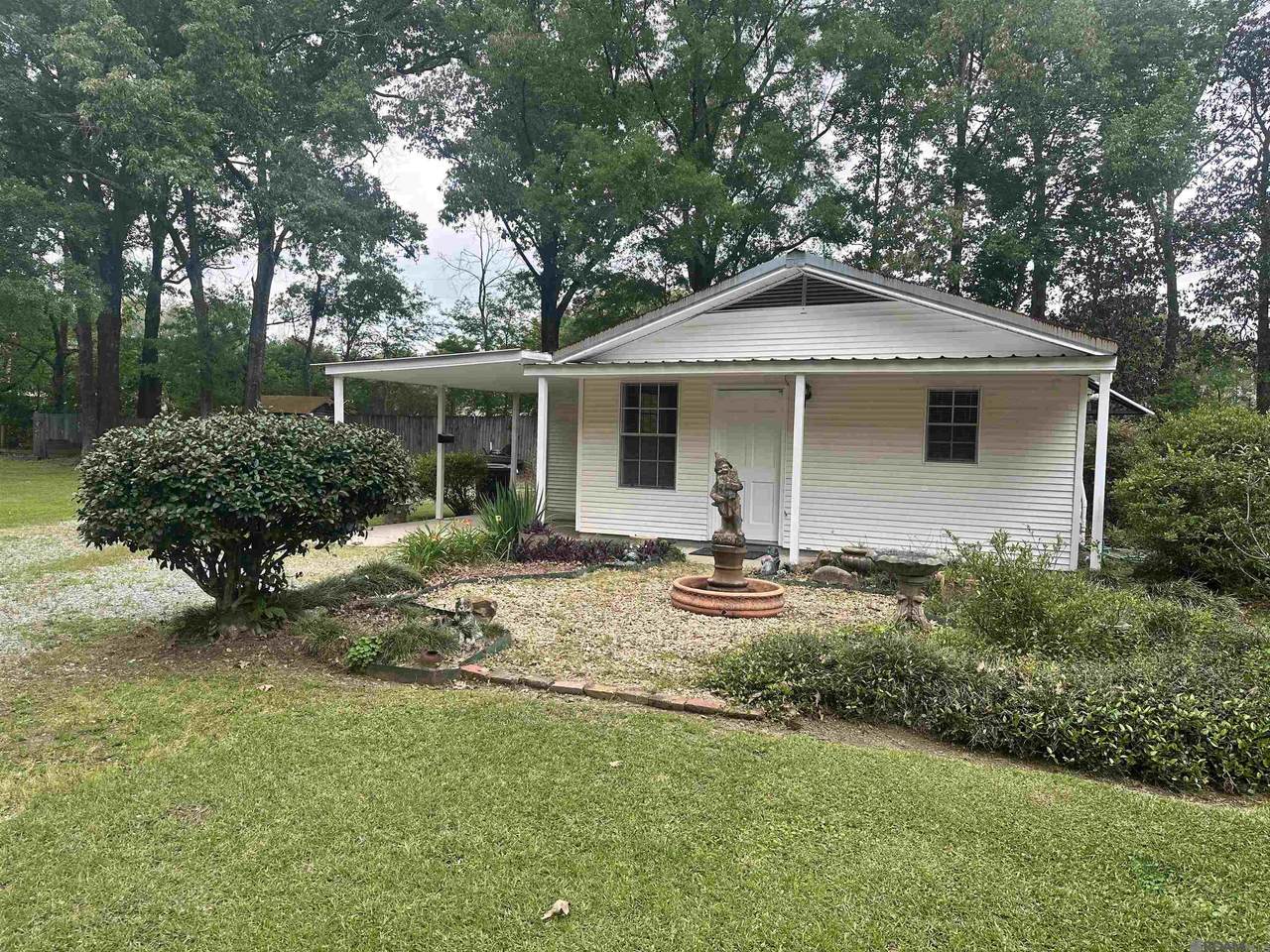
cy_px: 476
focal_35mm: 24
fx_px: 881
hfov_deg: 71.6
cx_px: 635
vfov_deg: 56.8
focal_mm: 6.86
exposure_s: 1/672
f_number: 1.78
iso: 80
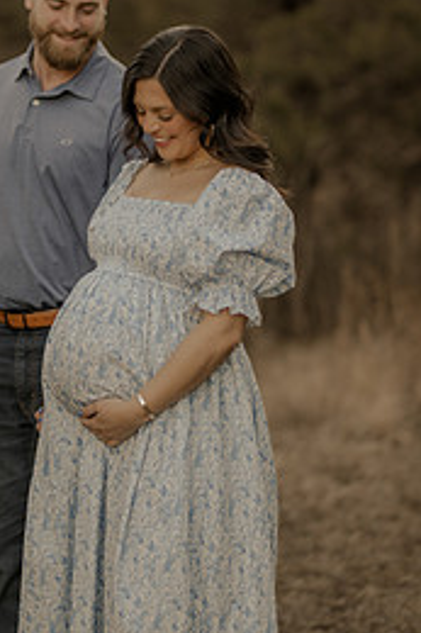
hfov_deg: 9.3
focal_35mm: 147
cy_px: 209
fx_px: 2582
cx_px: 88
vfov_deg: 13.9
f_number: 1.4
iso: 100
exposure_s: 1/250
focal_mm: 85
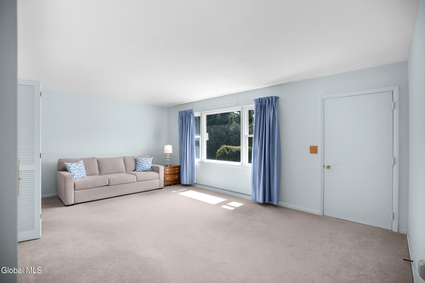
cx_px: 212
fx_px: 189
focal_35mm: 16
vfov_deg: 73.8
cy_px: 142
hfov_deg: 96.7
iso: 500
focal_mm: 16
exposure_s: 1/250
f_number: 4
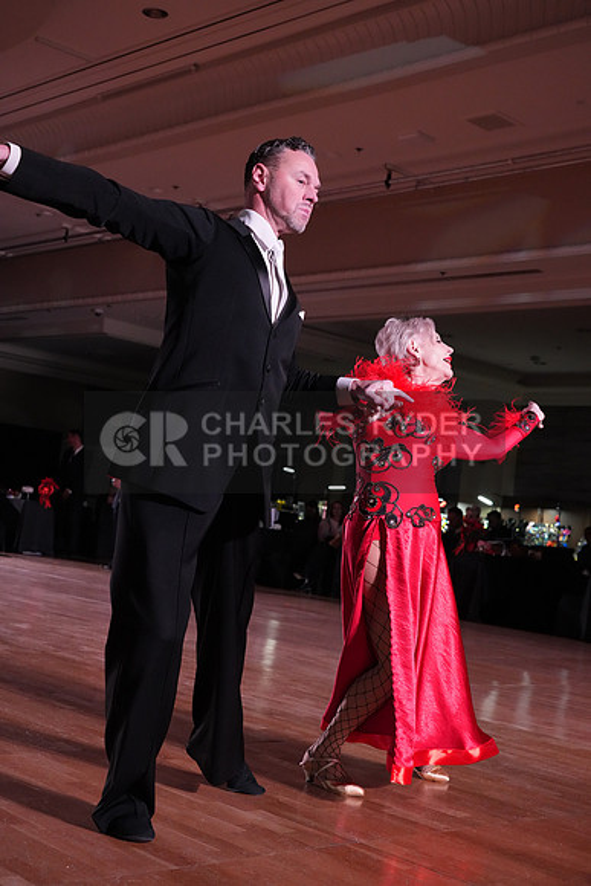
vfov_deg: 42.7
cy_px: 443
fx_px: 1132
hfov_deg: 29.3
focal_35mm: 46
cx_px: 296
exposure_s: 1/320
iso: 5000
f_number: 5.6
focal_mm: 46
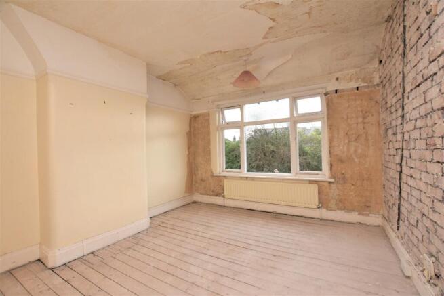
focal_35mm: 15
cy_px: 148
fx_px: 185
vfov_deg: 77.4
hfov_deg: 100.4
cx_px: 222
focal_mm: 10
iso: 800
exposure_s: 1/125
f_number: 5.6
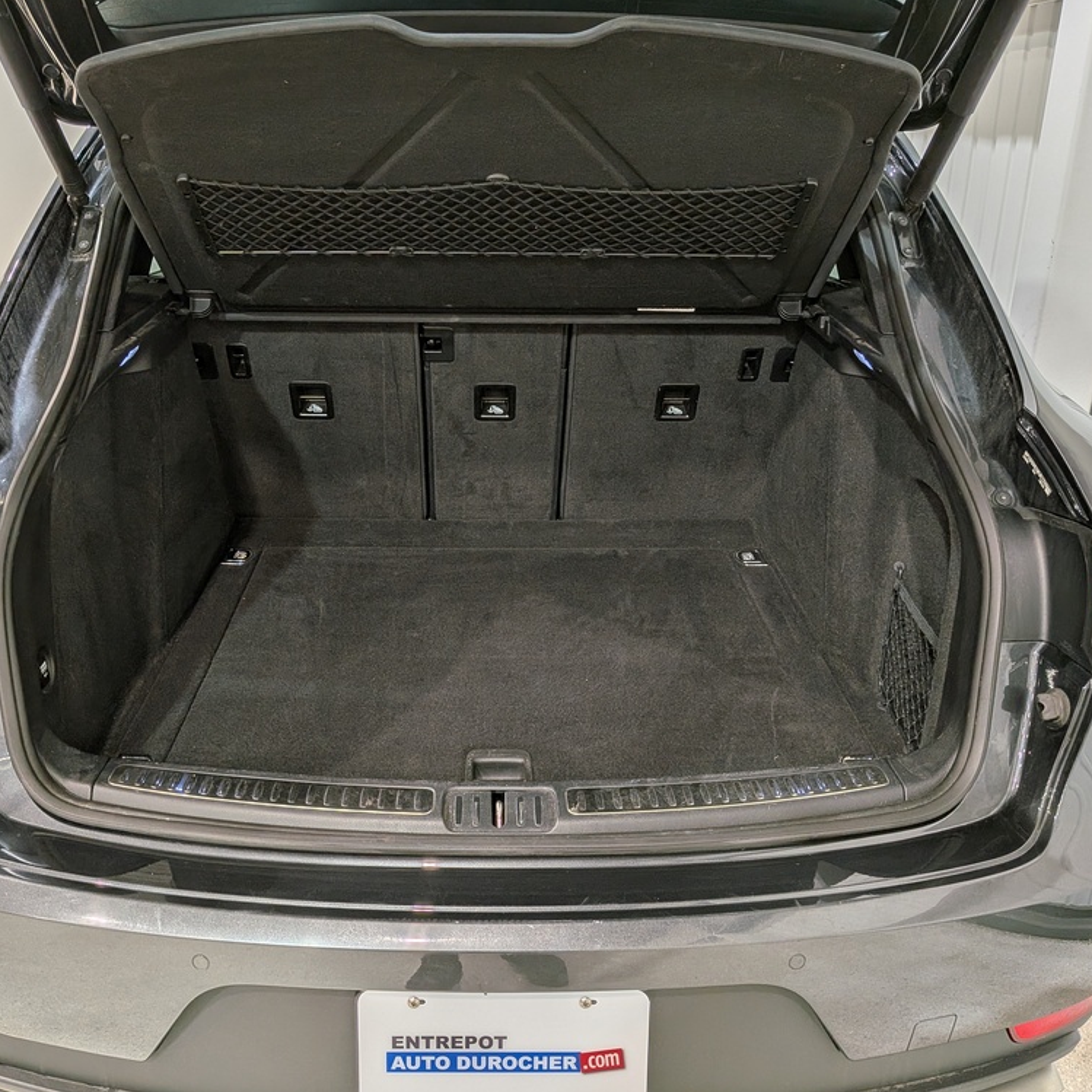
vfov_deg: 55.6
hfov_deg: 55.5
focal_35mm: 29
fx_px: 1035
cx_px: 499
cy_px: 545
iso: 29
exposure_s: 1/164
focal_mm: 4.53
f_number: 1.7
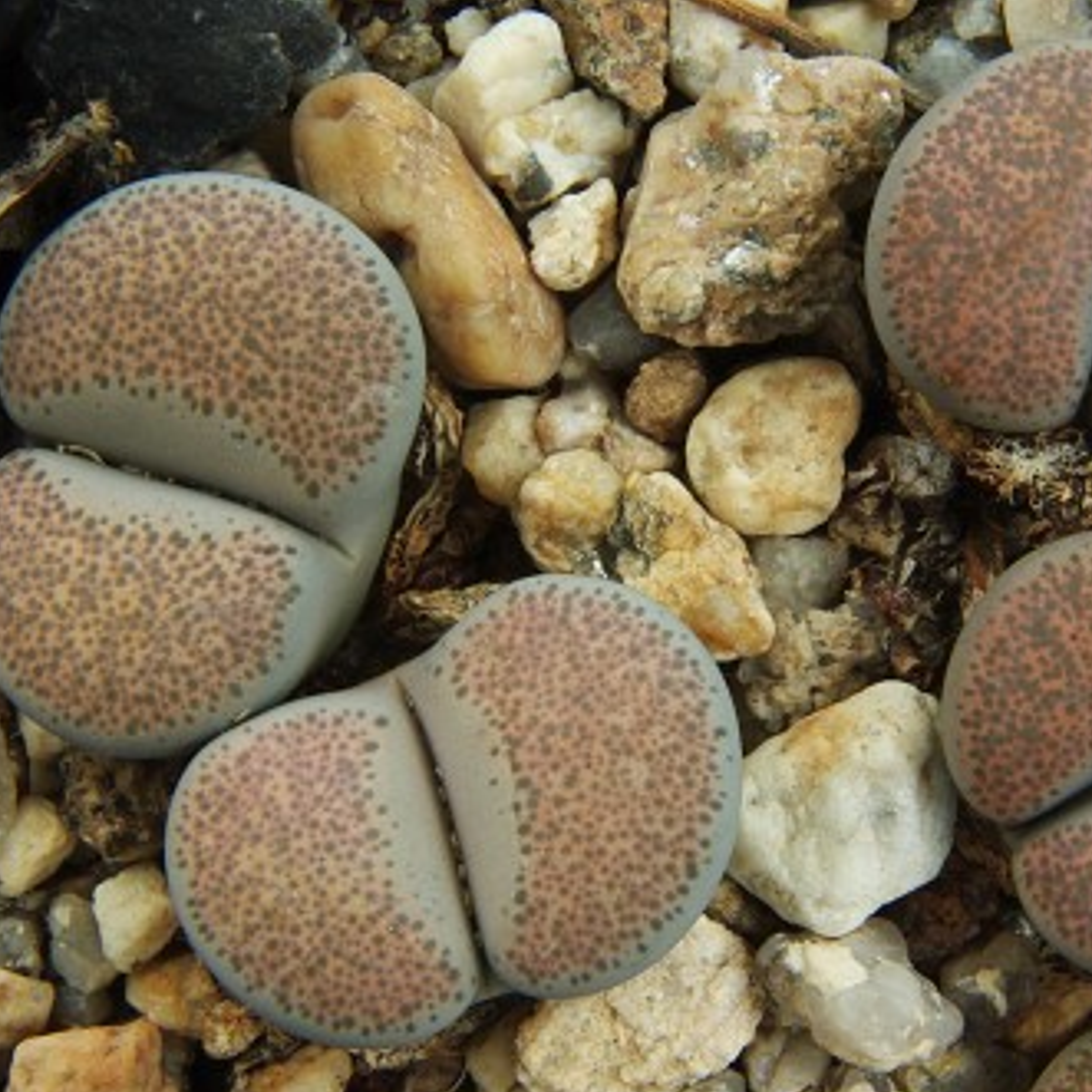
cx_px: 676
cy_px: 549
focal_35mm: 135
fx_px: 4818
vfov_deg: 12.9
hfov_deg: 12.9
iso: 100
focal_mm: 70
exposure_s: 4
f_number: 38
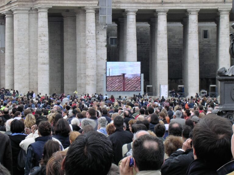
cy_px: 88
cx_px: 117
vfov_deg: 12.9
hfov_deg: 17.1
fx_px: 777
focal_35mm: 115
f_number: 4.9
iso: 100
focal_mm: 17.4
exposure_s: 1/78.7
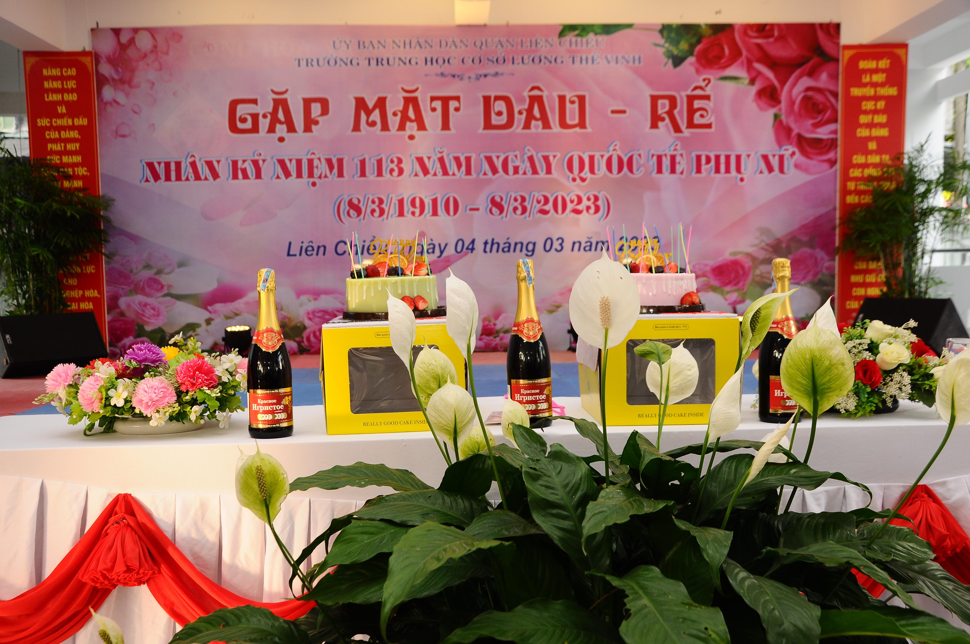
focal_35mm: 36
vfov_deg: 36.8
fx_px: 969
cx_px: 485
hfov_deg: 53.2
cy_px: 322
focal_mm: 24
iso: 400
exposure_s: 1/60
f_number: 7.1
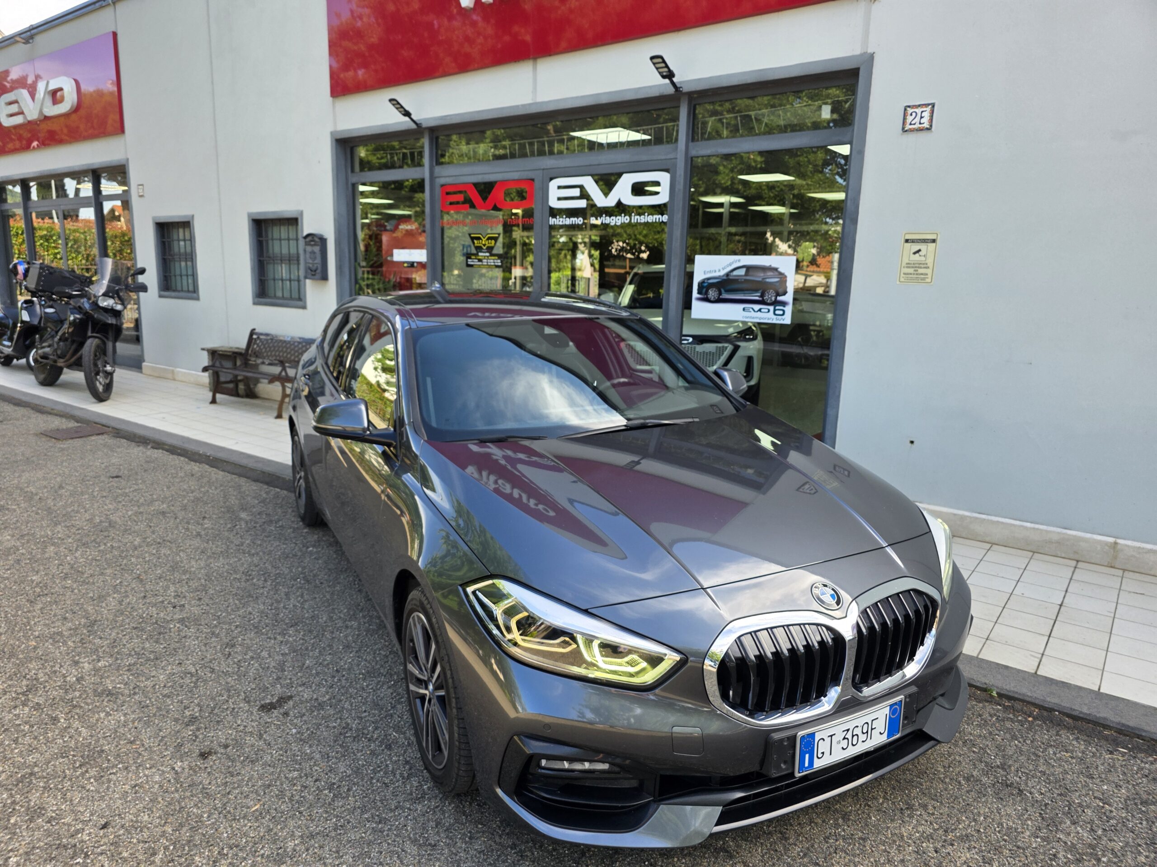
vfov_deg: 58.9
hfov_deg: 73.9
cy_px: 434
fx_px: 769
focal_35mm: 23
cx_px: 578
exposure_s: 1/359
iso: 64
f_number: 1.7
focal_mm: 6.3
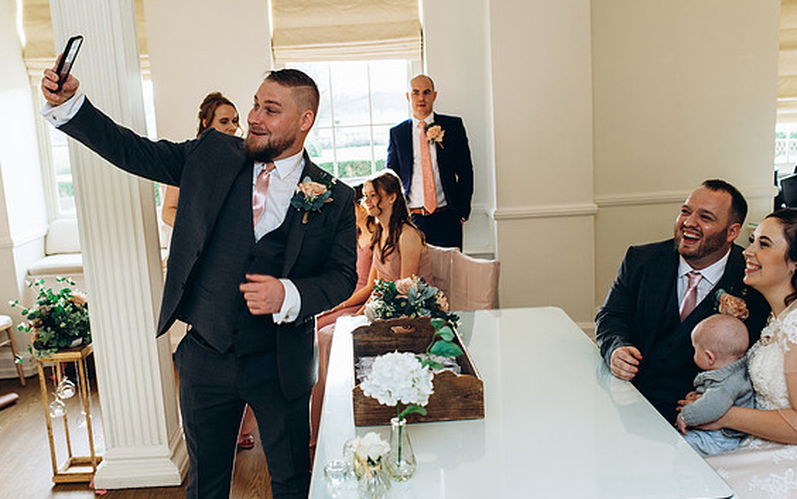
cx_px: 352
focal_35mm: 40
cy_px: 279
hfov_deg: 49.2
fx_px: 869
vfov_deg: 32.0
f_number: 3.5
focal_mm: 35
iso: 125
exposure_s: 1/100
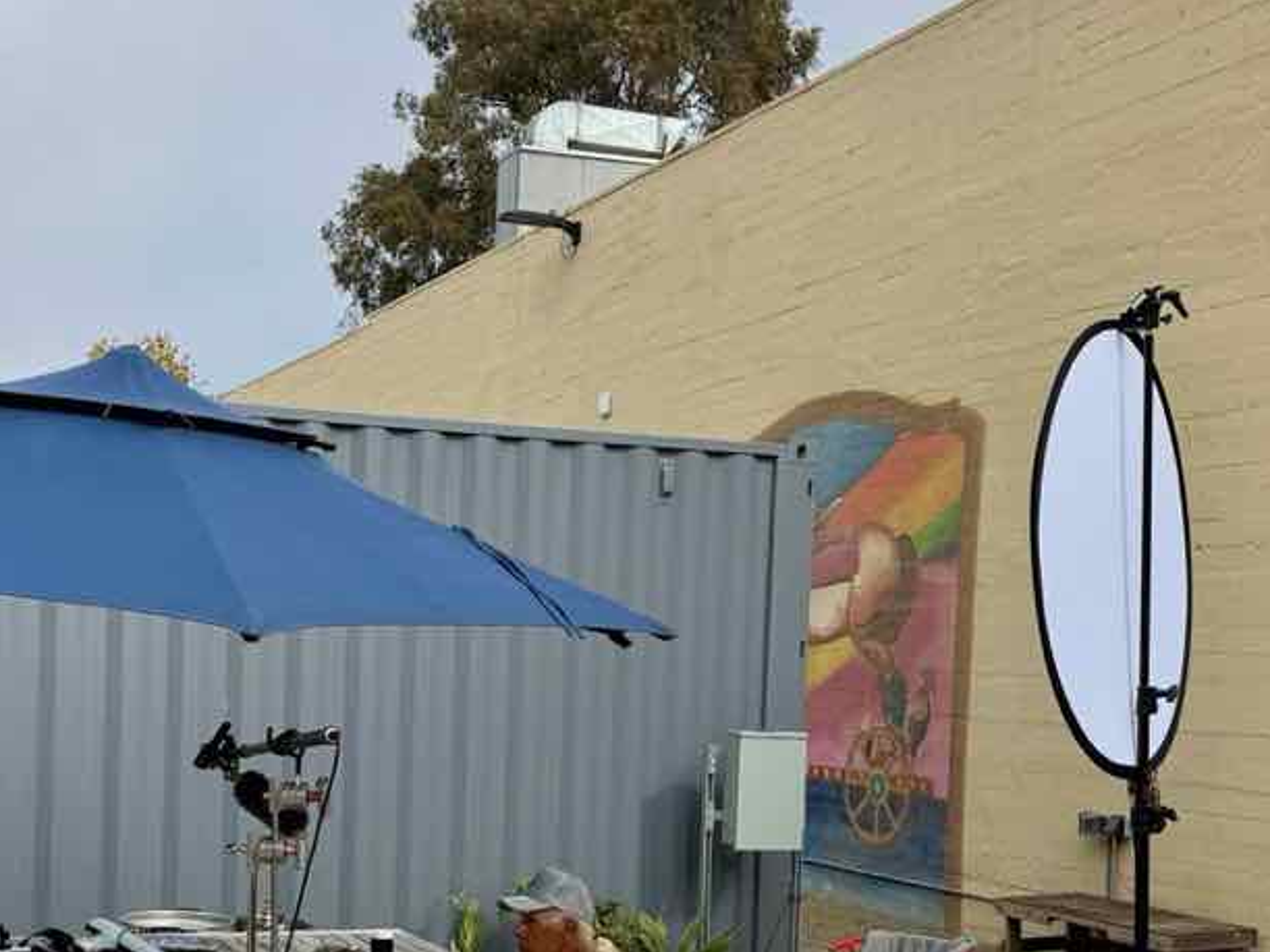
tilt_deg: -3.2
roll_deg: -2.4
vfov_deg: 28.1
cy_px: 739
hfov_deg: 36.9
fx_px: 1871
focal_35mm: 51
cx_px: 384
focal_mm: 6.76
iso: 80
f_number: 1.78
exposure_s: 1/3802
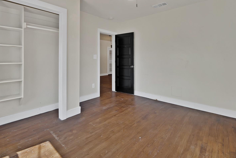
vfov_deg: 69.0
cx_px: 115
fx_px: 111
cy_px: 56
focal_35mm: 17
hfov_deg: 93.3
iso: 640
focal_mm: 12
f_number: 9
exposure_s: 1/6
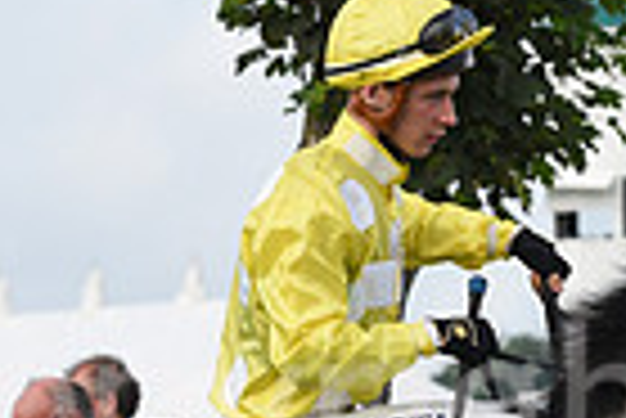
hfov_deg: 5.2
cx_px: 464
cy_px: 694
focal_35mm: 395
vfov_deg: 3.5
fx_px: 6876
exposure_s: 1/2000
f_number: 5.6
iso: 500
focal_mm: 95
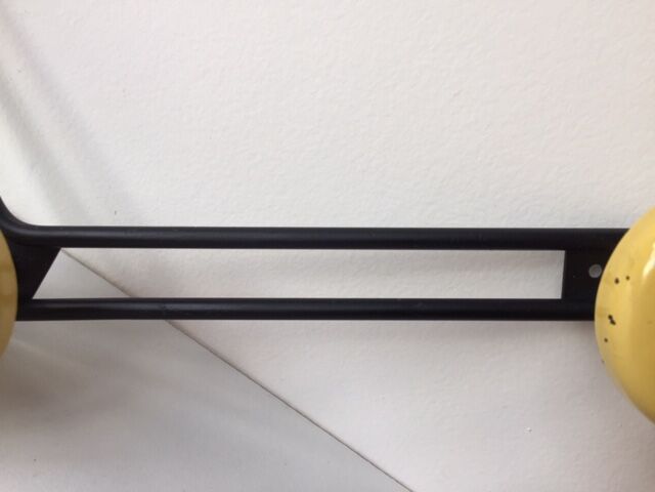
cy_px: 246
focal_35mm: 29
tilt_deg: -26.4
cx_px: 328
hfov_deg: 61.7
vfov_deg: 48.2
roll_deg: -38.4
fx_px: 549
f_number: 2.2
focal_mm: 4.15
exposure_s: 1/100
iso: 32
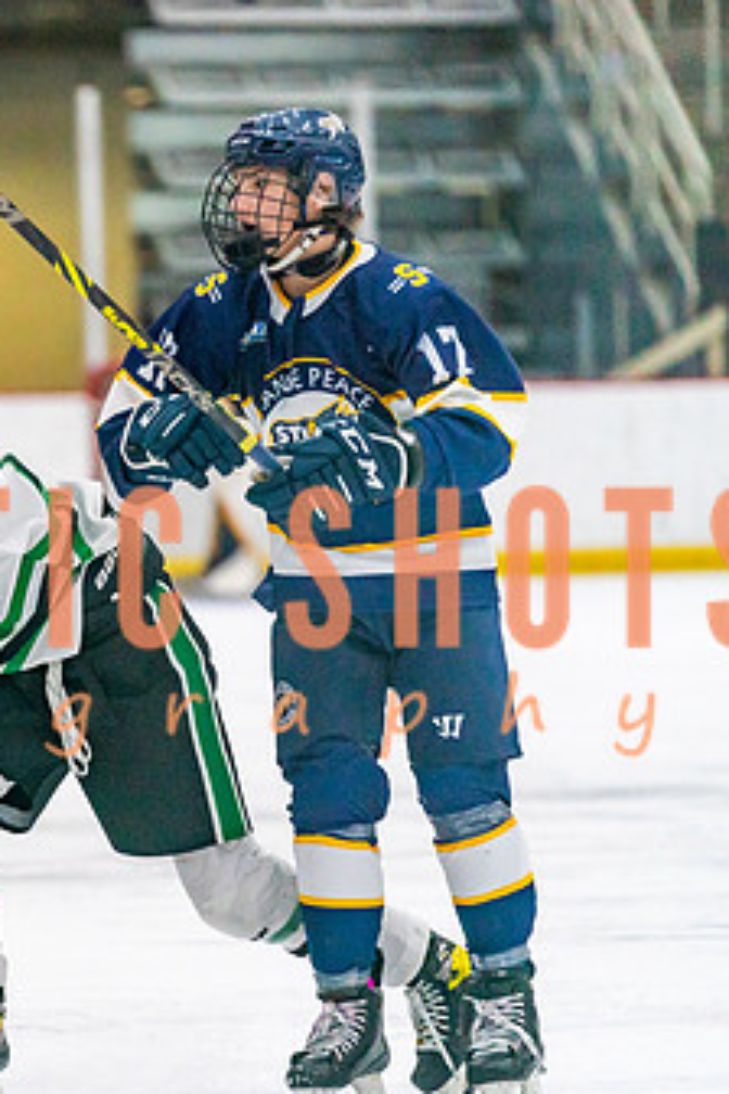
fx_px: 10509
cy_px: 568
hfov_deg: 4.0
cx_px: -147
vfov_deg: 6.0
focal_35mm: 346
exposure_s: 1/1250
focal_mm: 200
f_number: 2.8
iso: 3200
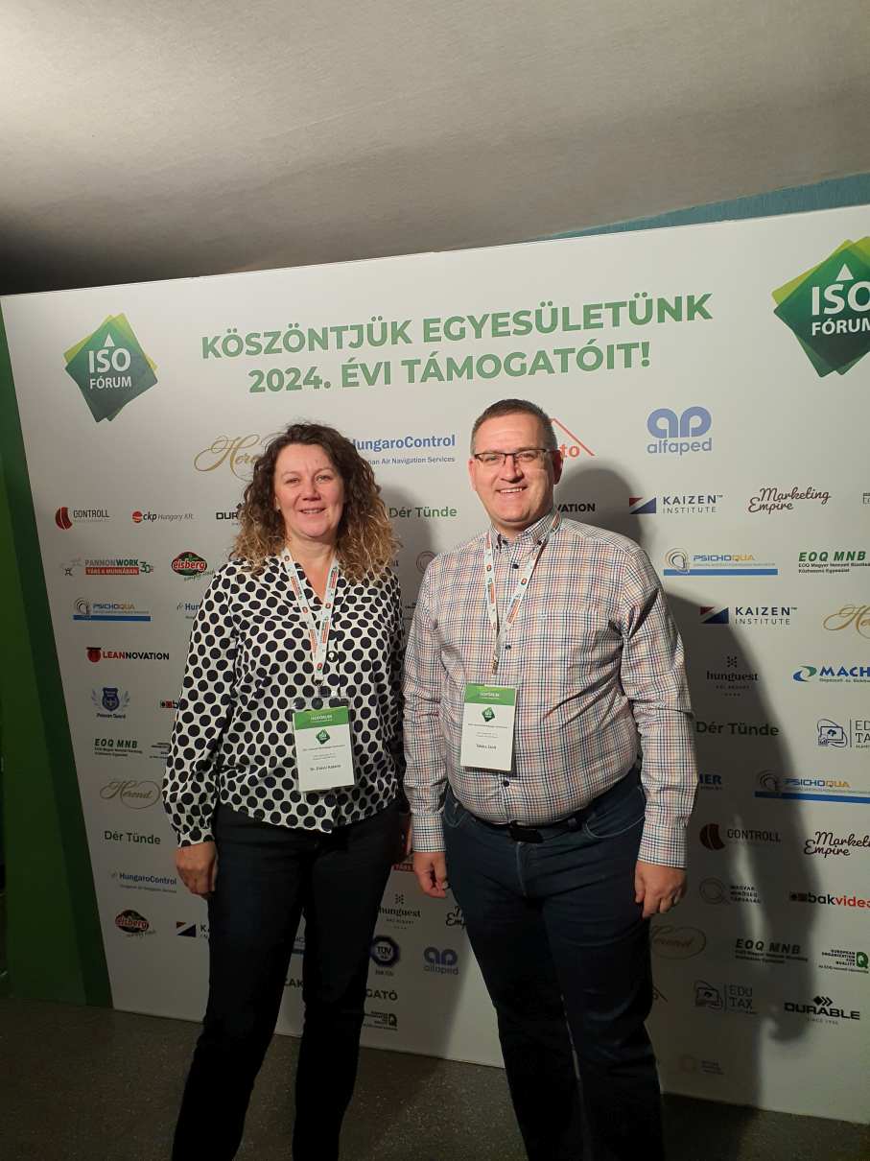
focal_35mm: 26
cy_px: 580
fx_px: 872
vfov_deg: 67.3
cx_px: 435
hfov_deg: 53.0
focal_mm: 4.3
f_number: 2.4
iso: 80
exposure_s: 1/100
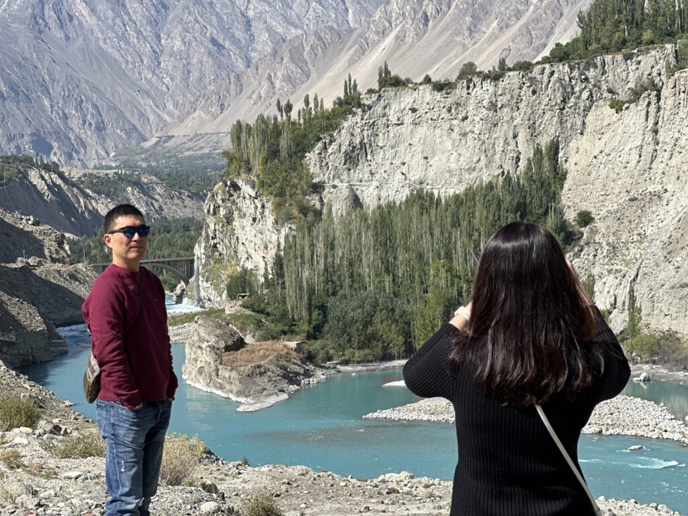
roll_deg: +2.3
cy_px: 258
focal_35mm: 77
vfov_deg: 19.1
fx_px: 1530
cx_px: 344
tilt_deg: -2.3
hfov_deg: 25.3
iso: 32
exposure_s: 1/501
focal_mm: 9
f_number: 2.8
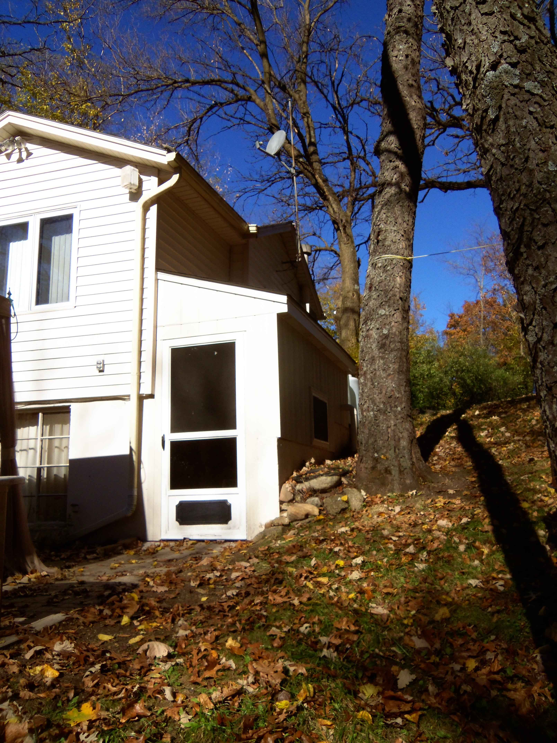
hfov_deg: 49.7
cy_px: 372
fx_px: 601
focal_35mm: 28
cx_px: 278
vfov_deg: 63.4
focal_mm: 5.1
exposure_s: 1/80
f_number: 10.8
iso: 64
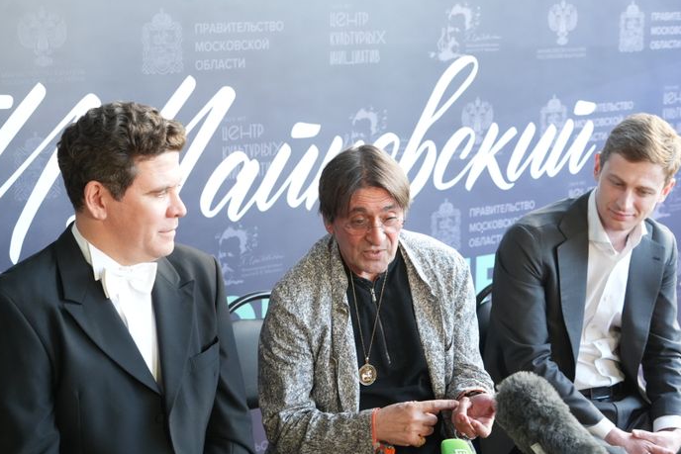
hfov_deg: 28.4
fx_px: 1343
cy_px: 227
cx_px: 337
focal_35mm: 71
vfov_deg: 19.2
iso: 6400
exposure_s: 1/200
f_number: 5.6
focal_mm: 70
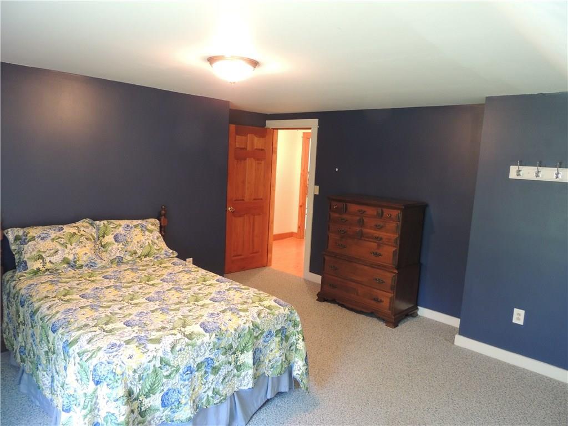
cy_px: 213
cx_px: 284
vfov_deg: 56.8
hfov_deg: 71.6
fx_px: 394
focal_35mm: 24
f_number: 3
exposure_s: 1/13
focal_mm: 4.3
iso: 400
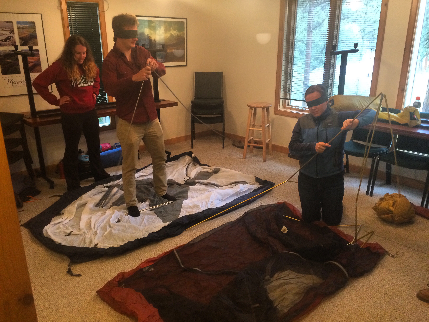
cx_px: 214
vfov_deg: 48.2
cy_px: 161
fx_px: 359
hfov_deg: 61.7
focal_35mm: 29
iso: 160
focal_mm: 4.15
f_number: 2.2
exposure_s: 1/30
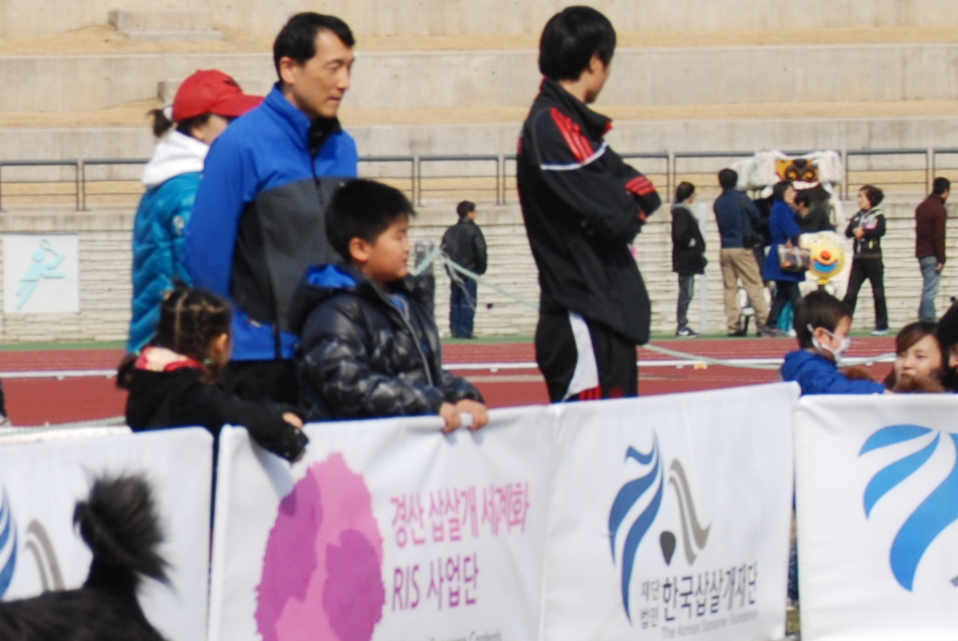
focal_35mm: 288
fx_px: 7673
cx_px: -527
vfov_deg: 4.8
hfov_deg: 7.0
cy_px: 374
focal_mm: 48
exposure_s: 1/320
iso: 125
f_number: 9
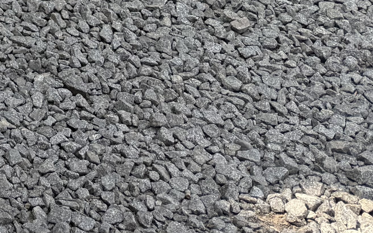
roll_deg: +2.1
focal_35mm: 111
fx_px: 1128
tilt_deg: -17.8
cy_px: -316
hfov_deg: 15.3
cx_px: -363
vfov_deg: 10.3
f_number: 1.78
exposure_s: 1/1046
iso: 80
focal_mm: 6.76
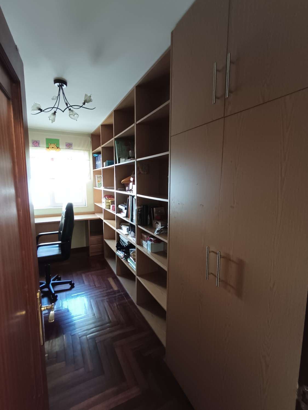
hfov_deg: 78.1
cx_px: 154
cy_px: 205
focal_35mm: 16
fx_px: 190
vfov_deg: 94.5
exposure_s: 1/33.3
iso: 647
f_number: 2.2
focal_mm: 1.65
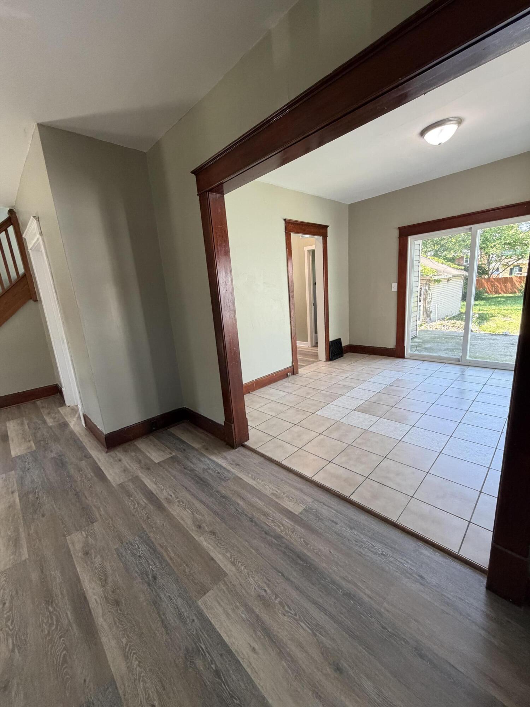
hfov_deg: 85.7
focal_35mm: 14
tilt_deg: -13.6
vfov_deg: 102.1
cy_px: 354
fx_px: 286
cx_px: 265
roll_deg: +3.8
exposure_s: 1/120
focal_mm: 2.22
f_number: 2.2
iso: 250
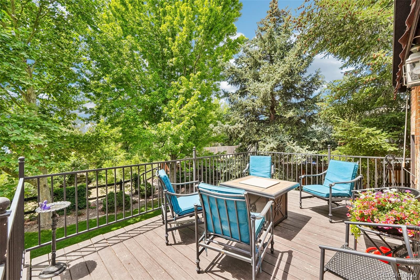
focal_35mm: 15
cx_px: 210
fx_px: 175
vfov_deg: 77.3
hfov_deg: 100.4
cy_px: 140
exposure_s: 1/400
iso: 800
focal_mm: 10
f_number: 8
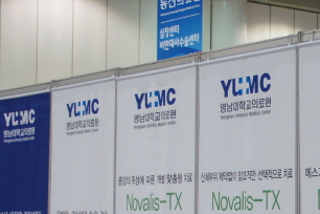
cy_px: 246
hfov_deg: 16.3
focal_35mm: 119
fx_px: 1058
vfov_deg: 11.3
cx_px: 406
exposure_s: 1/60
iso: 400
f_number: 3.5
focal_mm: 19
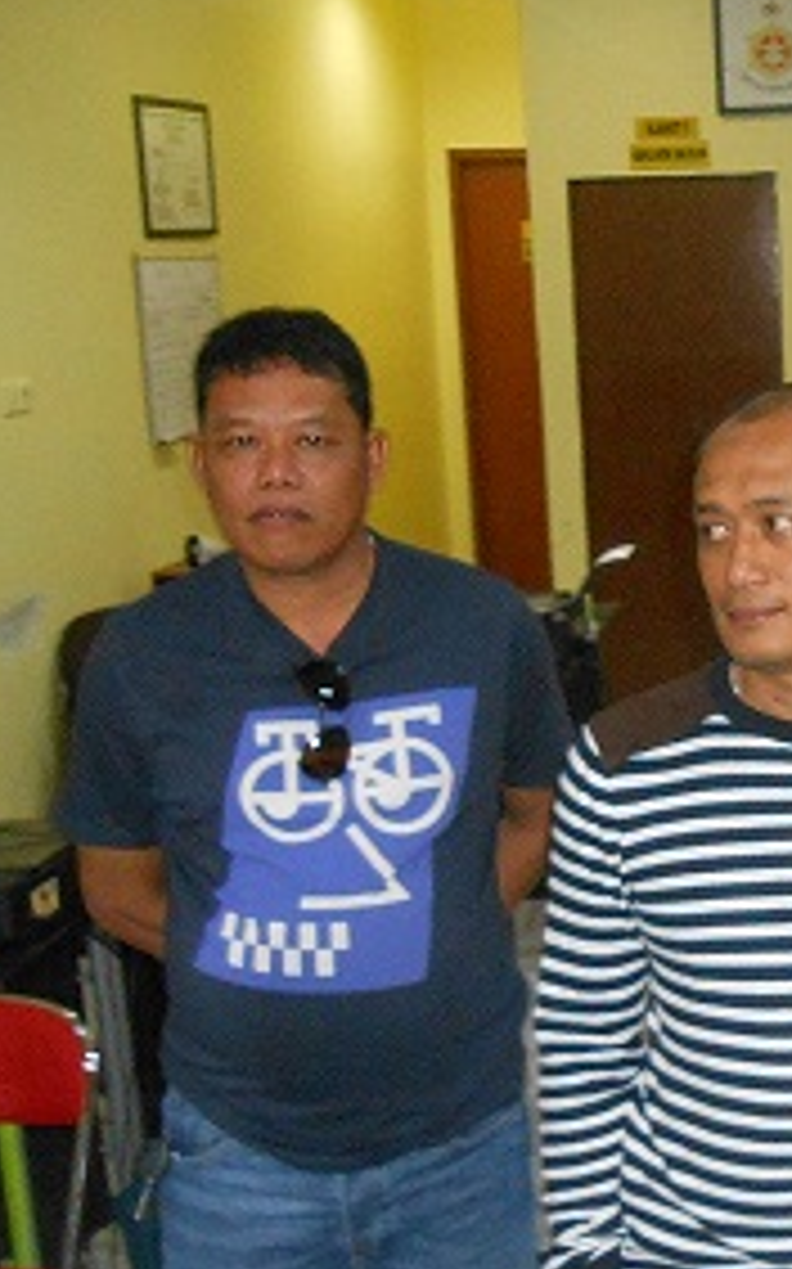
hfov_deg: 19.0
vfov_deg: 31.4
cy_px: 774
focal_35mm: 65
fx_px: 2247
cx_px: 927
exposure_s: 1/25
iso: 500
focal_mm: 5.3
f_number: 3.8
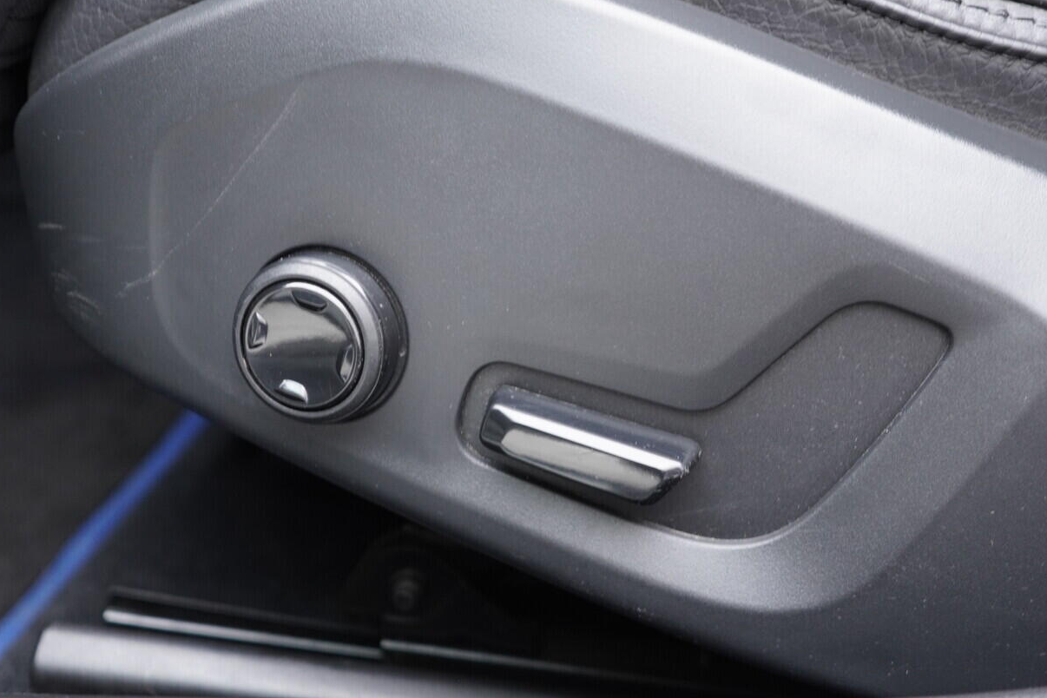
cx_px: 558
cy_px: 337
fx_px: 1250
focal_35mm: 43
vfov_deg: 31.2
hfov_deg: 45.4
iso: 500
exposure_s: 1/40
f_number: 2.8
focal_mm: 24
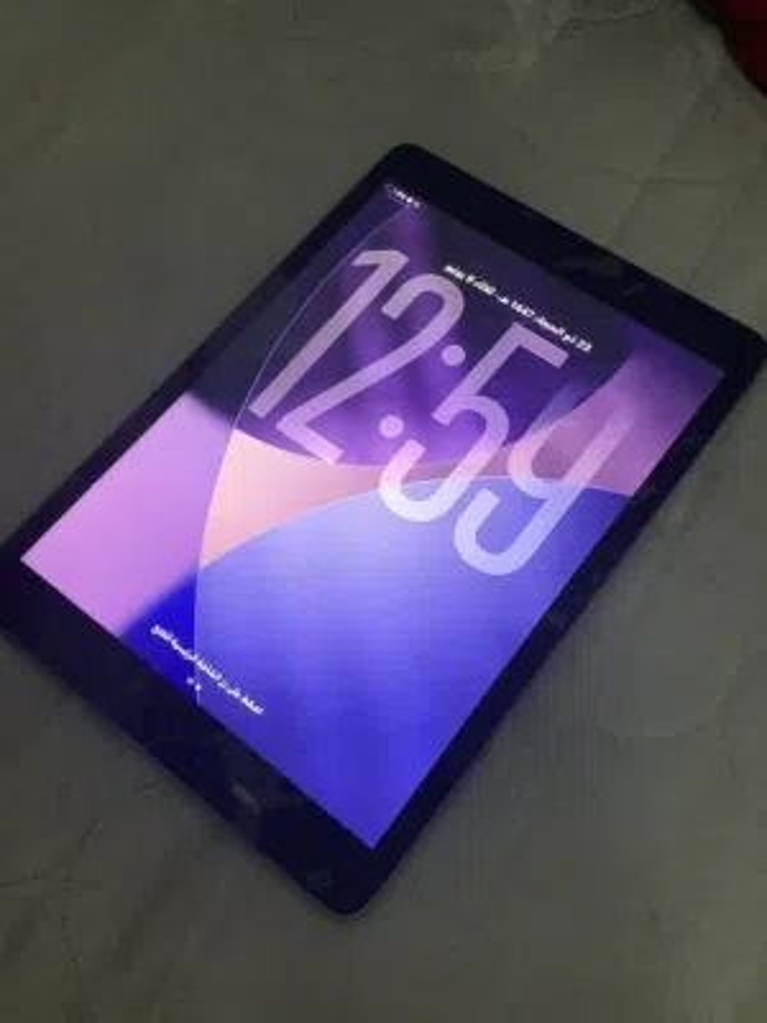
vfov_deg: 58.4
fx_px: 916
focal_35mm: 31
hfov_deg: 45.4
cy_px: 512
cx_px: 384
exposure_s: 1/50
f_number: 2.4
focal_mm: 3.3
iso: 125
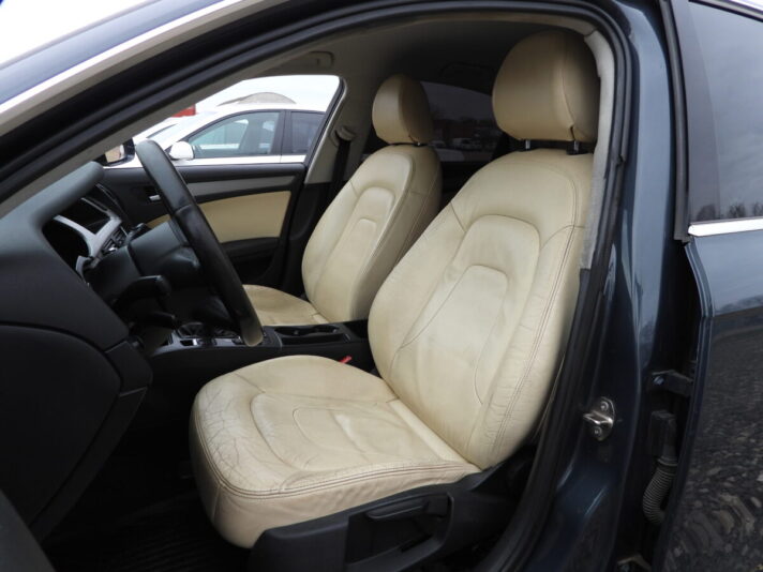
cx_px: 382
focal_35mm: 24
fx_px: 529
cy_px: 286
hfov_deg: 71.6
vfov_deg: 56.8
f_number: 2.8
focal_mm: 4.3
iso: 100
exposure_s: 1/320
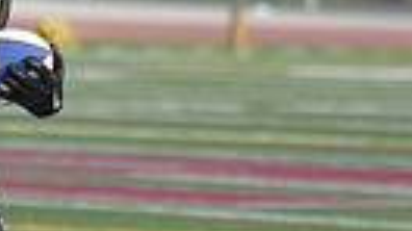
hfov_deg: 2.0
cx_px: -206
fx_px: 11549
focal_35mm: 1058
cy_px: 290
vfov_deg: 1.1
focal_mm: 230
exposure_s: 1/1000
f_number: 5.6
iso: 450
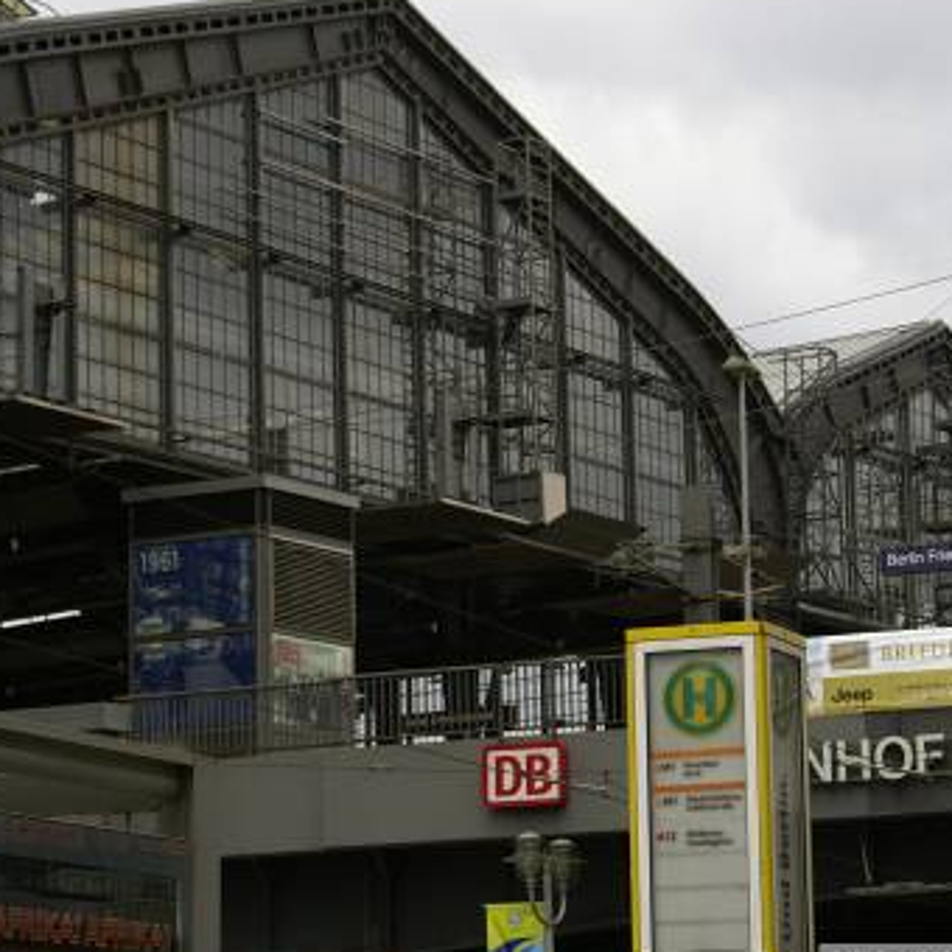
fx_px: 4200
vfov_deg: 12.9
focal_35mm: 135
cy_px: 430
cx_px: 599
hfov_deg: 12.9
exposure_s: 1/125
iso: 100
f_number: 5.6
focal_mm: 60
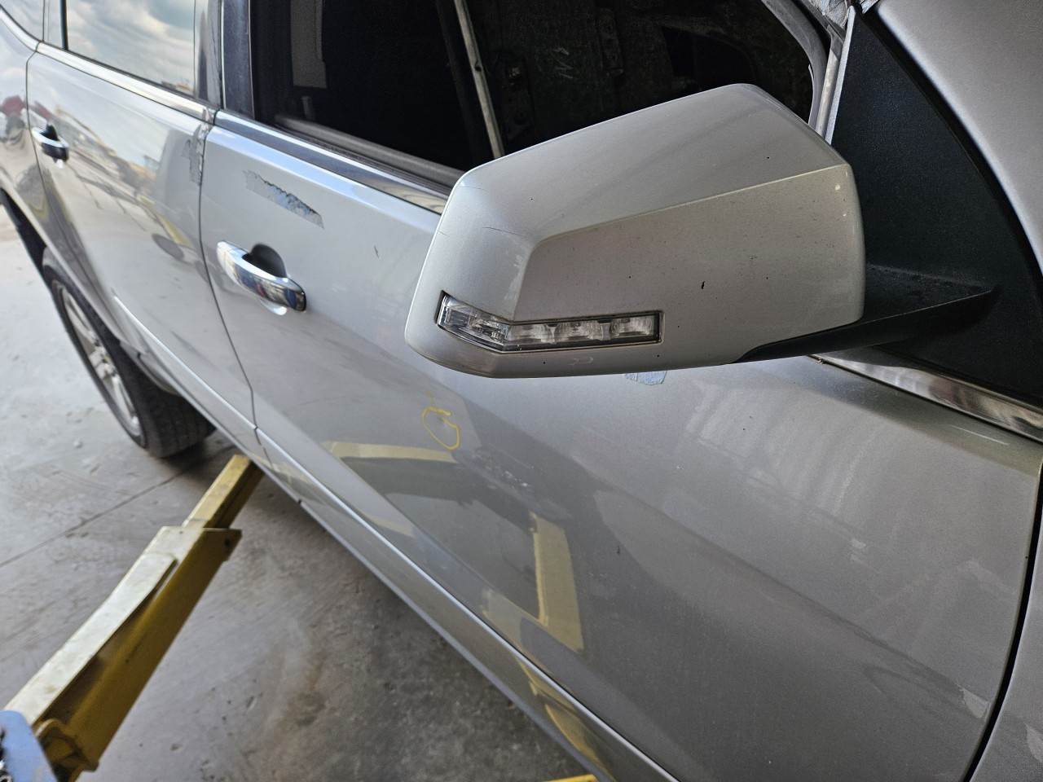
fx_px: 693
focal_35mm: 23
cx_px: 522
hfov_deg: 73.9
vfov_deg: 58.9
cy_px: 391
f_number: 1.8
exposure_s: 1/120
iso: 80
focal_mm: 5.4
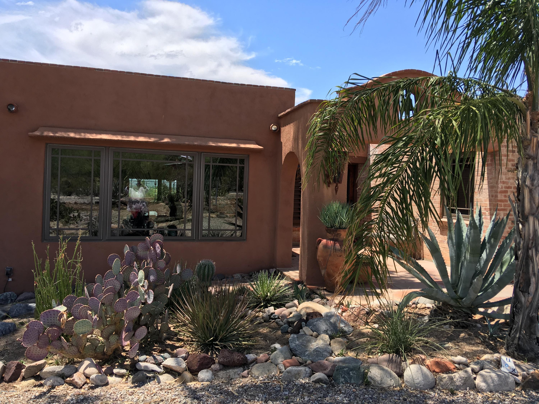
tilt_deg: +1.0
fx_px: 452
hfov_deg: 61.7
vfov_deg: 48.2
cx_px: 270
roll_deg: -2.2
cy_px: 202
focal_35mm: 29
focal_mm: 4.15
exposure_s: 1/950
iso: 25
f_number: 2.2
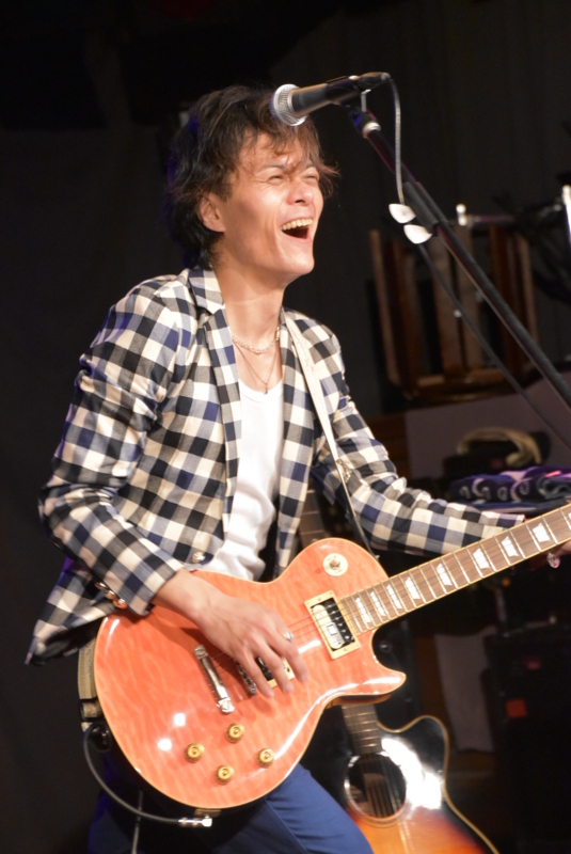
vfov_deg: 15.9
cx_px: 286
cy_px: 427
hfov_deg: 10.7
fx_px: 3062
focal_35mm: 129
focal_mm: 86
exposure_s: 1/60
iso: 4000
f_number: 5.6
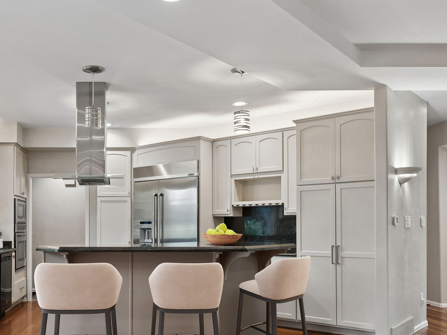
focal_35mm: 36
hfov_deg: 50.0
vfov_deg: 39.2
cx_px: 132
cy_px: 222
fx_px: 465
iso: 640
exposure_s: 1/30
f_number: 8
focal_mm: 22
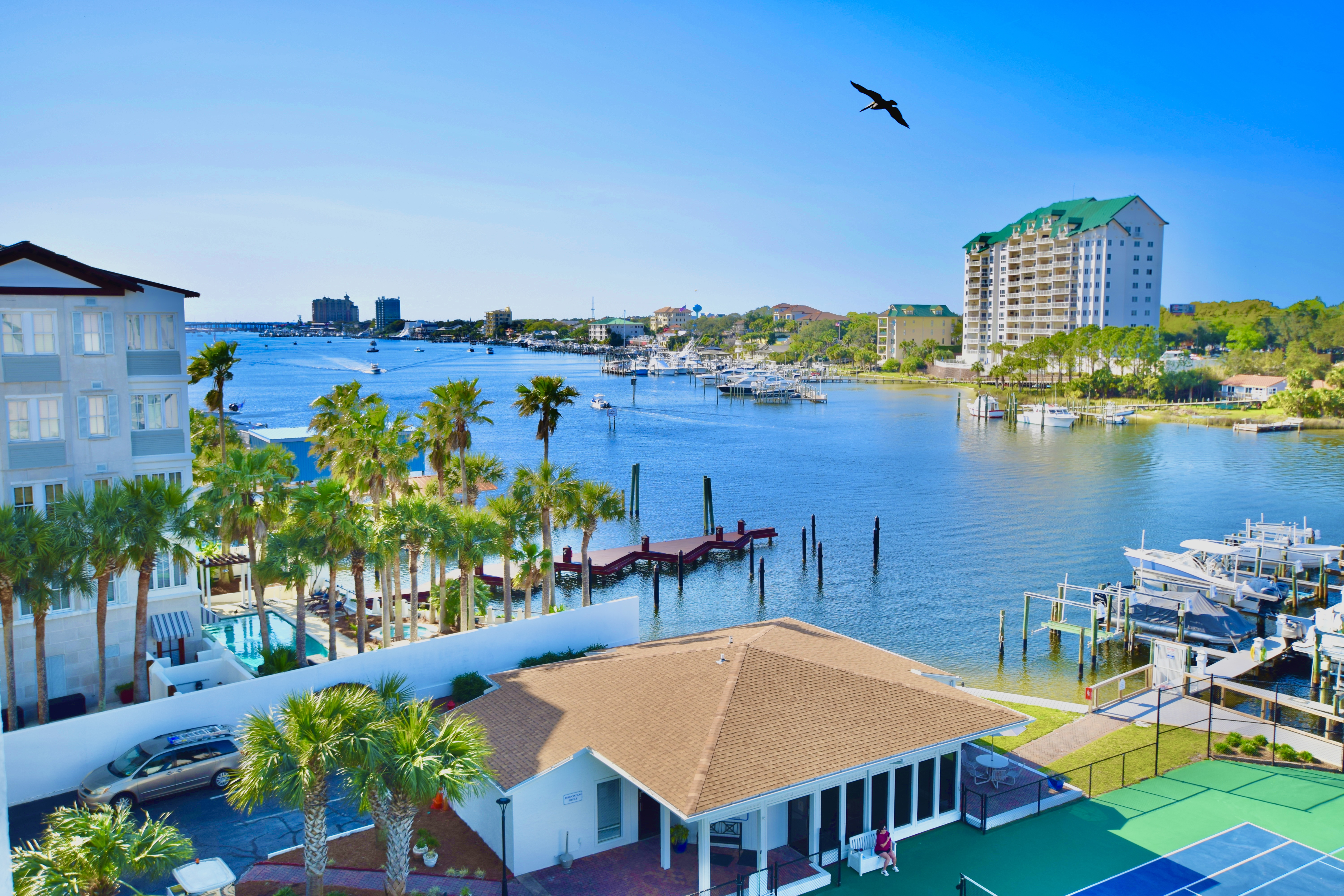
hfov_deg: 61.9
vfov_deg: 43.6
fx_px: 1120
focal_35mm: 30
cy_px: 448
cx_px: 672
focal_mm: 20
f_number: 3.5
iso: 100
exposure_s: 1/640
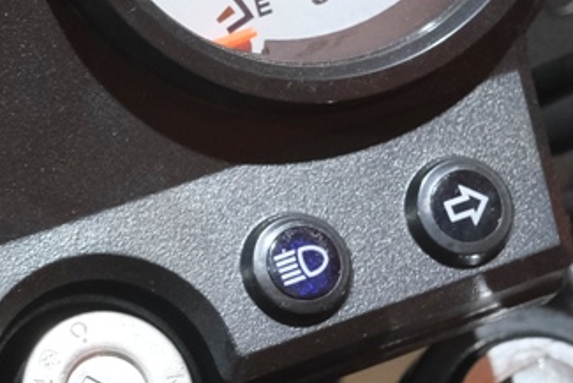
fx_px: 3837
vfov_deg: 5.7
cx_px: -33
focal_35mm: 241
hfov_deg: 8.5
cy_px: 149
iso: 1600
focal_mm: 32.5
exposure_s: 1/100
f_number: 4
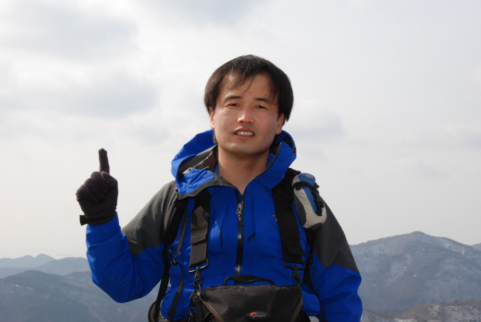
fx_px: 843
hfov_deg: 31.9
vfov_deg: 21.6
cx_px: 240
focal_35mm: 63
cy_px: 161
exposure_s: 1/200
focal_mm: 42
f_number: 22
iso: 800
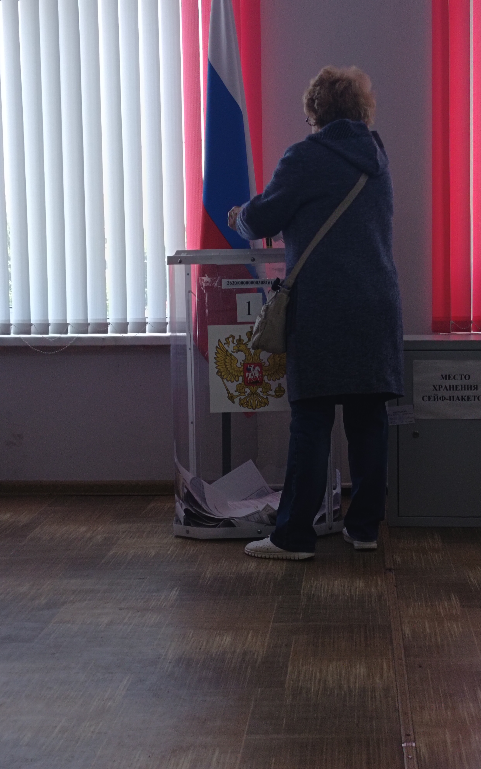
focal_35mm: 77
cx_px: 274
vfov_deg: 26.8
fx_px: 1615
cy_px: 383
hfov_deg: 16.9
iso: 280
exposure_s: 1/100
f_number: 1.75
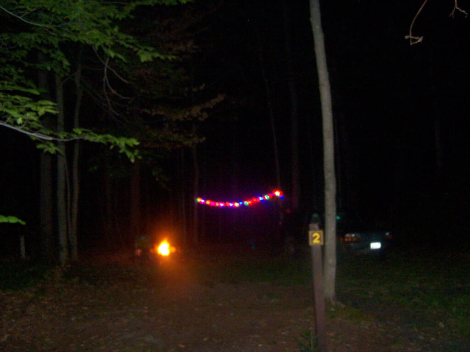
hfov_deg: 49.0
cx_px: 235
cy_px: 176
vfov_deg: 37.7
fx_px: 516
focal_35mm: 38
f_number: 2.8
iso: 400
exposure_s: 1/60
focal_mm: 6.3
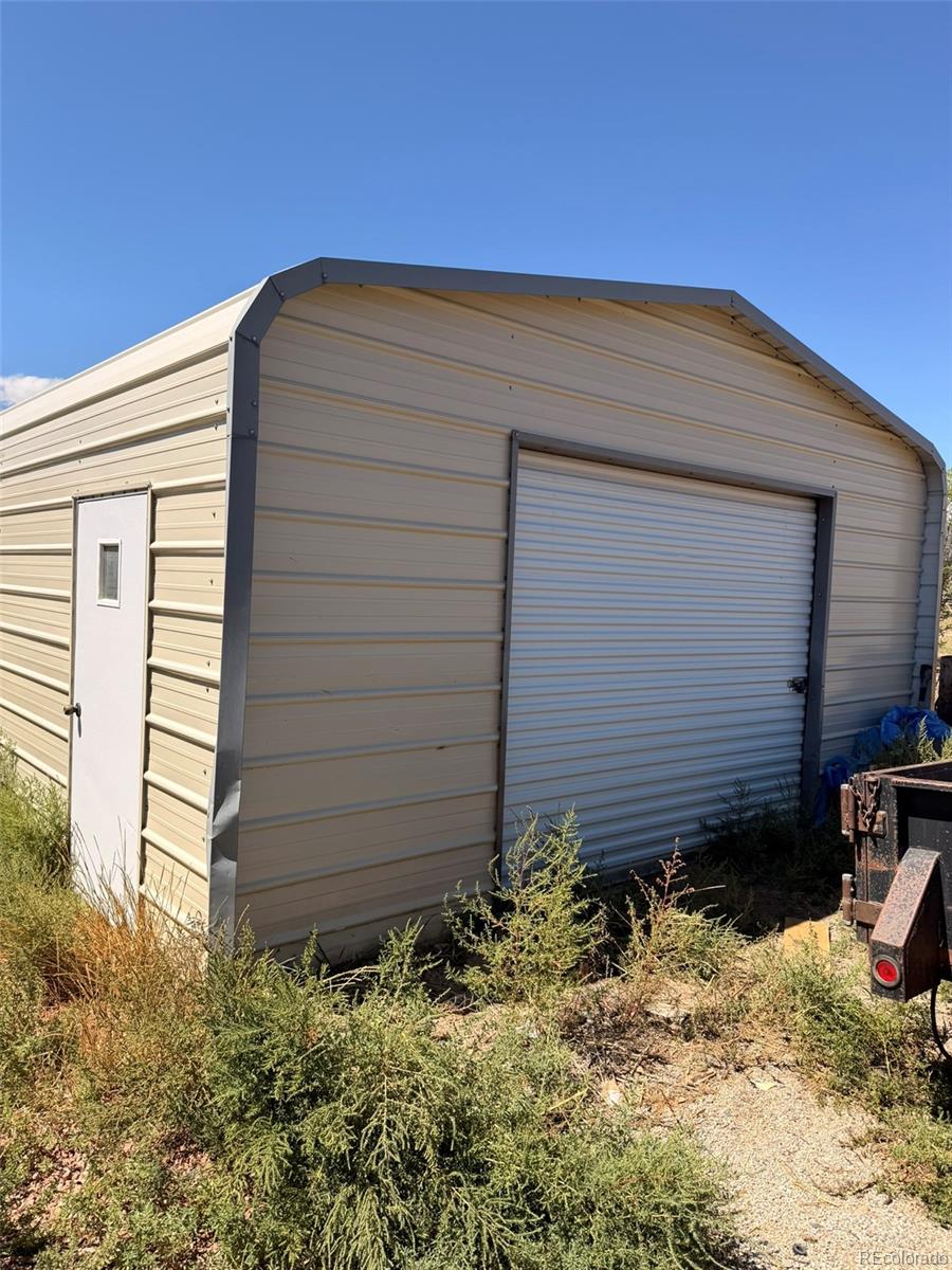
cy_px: 635
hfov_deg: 56.8
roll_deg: -2.5
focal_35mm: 24
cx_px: 476
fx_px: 880
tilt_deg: -2.7
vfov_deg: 71.6
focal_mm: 6.76
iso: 80
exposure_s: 1/3584
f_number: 1.78
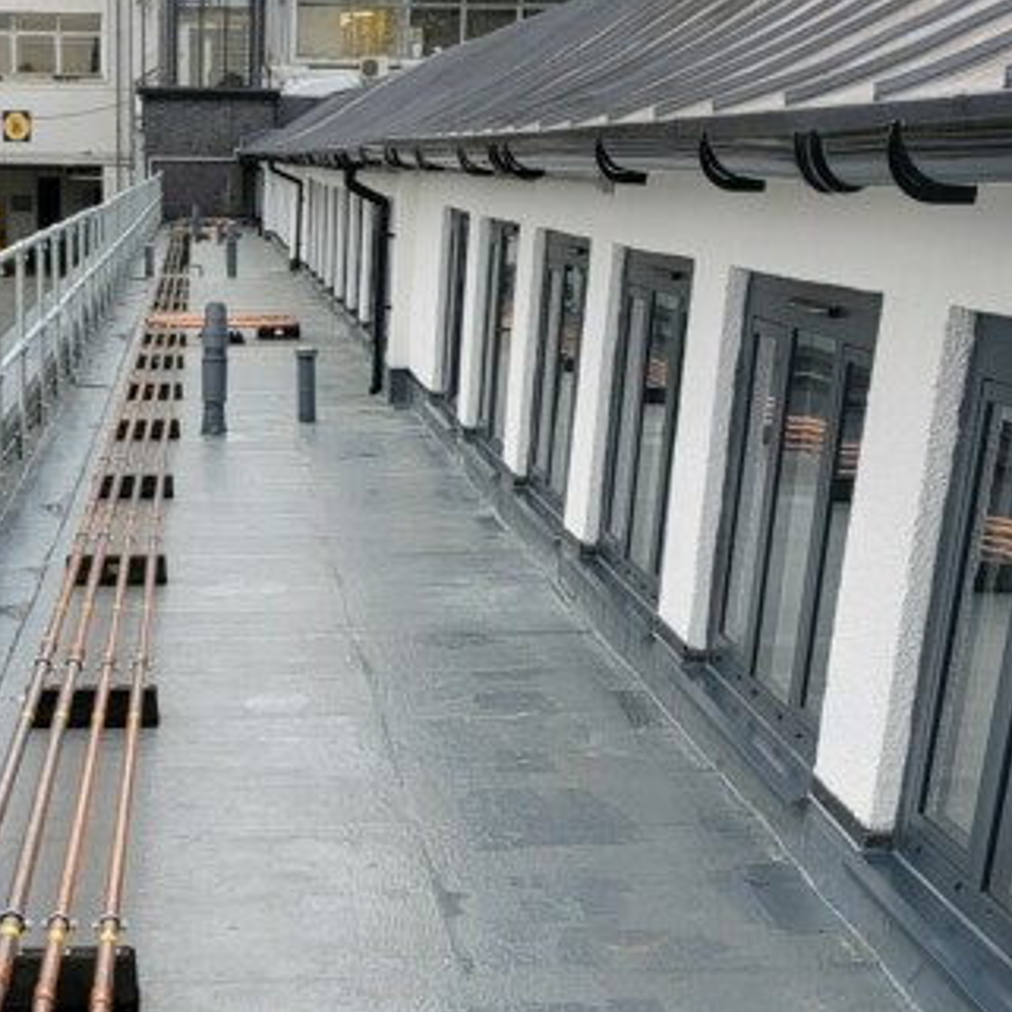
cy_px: 1211
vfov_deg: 23.8
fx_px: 2183
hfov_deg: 25.6
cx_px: 186
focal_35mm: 66
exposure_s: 1/249
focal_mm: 5
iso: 40
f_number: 1.8
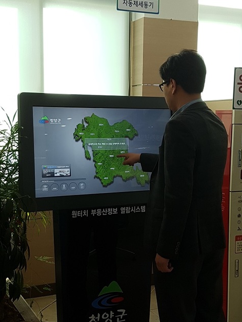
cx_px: 125
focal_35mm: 27
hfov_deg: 51.4
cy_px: 159
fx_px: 252
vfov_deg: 65.3
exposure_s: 1/120
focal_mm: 4.2
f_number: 1.7
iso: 80
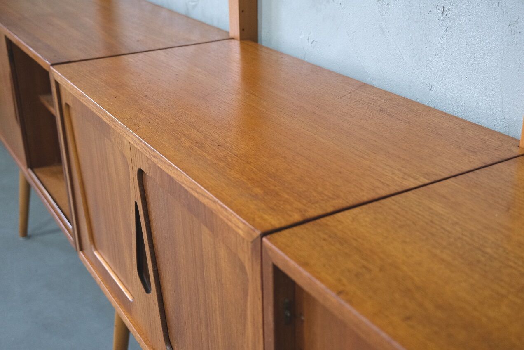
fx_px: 640
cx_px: 262
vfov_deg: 30.5
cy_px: 175
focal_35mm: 44
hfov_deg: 44.5
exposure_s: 1/42
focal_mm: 29.2
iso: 2000
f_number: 4
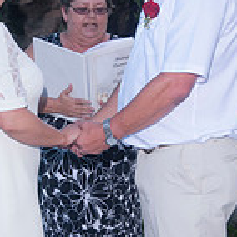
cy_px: 152
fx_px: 1247
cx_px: 83
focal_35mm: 161
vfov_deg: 10.8
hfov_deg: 10.8
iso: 200
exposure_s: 1/250
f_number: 5.6
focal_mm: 40
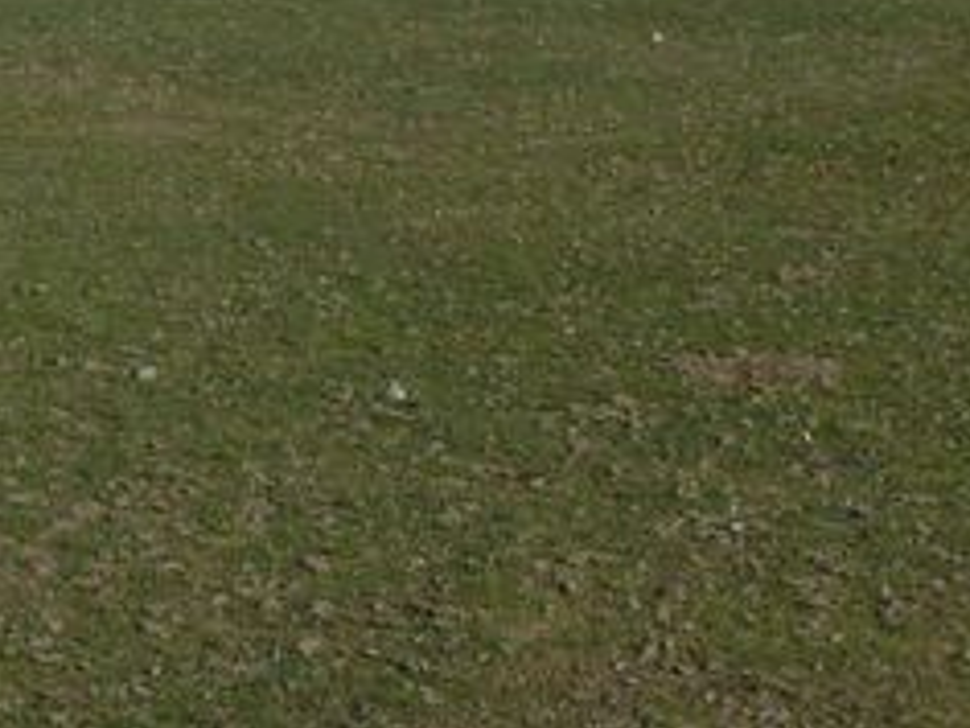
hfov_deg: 11.6
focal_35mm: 163
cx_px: -501
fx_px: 4568
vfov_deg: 8.8
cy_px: -498
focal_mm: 7.9
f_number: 5.6
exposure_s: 1/400
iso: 80
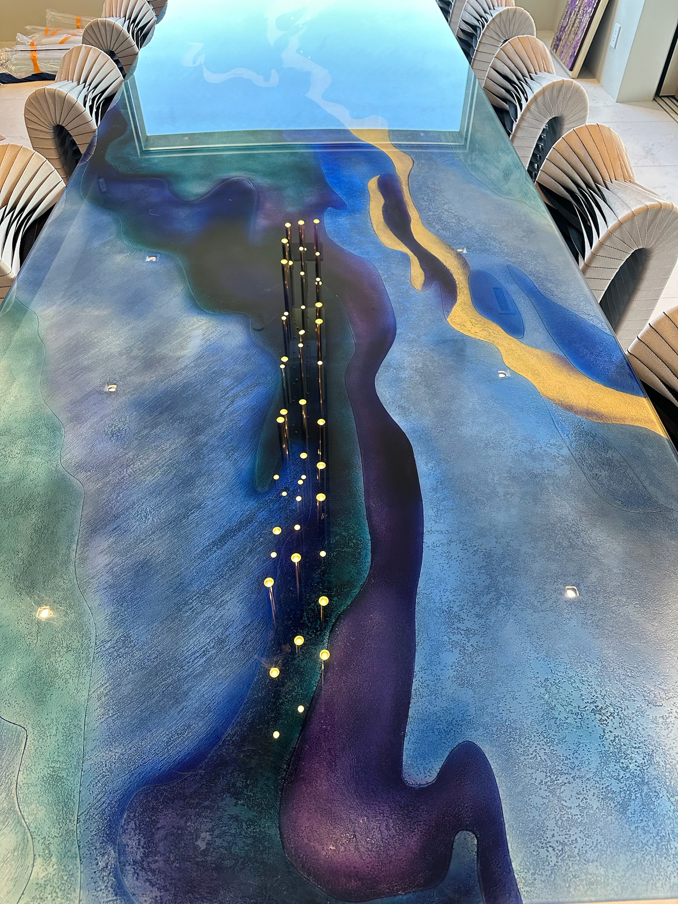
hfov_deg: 56.8
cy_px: 452
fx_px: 627
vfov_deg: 71.6
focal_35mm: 24
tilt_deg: -47.2
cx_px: 339
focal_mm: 6.86
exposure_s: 1/120
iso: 200
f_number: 1.78
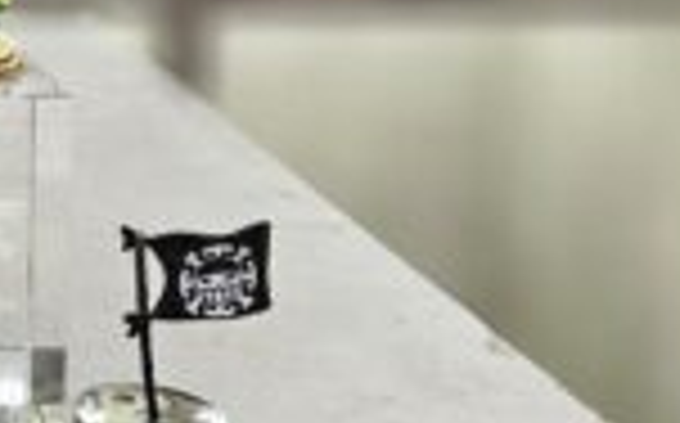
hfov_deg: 17.3
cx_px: -567
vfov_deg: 12.2
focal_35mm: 97
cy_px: -356
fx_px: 1796
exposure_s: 1/100
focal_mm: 5.4
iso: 200
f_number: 1.8
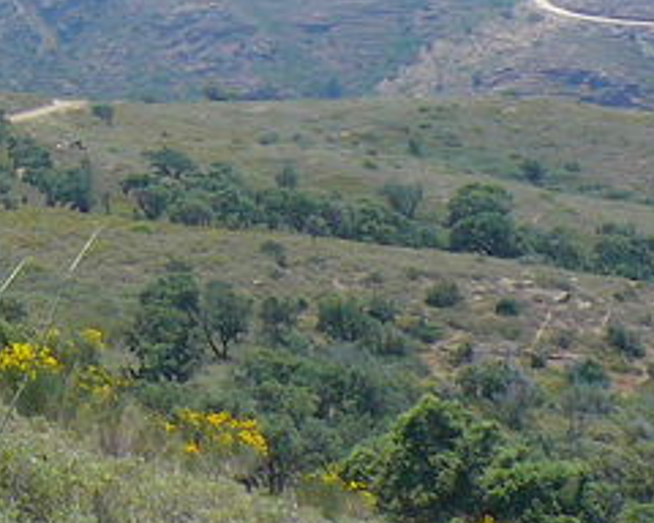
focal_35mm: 133
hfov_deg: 14.1
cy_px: 104
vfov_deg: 11.6
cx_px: -95
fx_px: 2574
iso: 100
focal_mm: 5.4
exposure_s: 1/320
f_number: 9
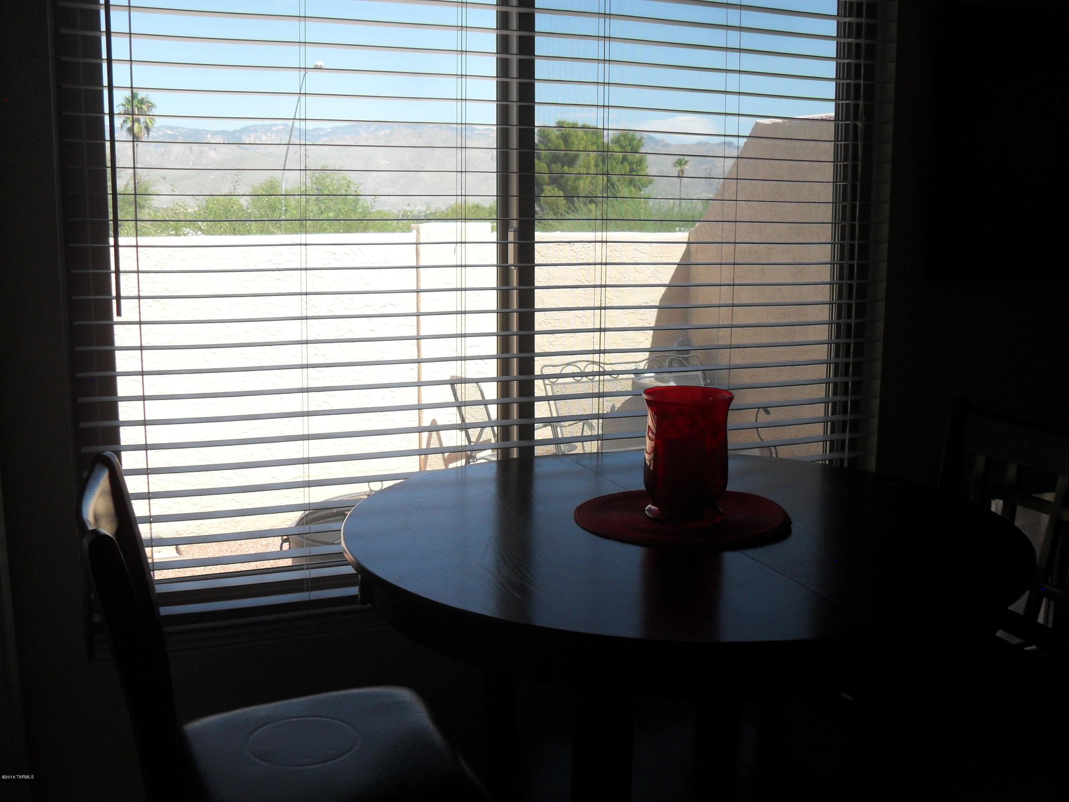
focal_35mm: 35
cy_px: 401
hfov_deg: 52.6
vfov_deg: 40.7
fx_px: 1081
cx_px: 534
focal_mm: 6.2
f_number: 8.9
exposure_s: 1/60
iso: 100
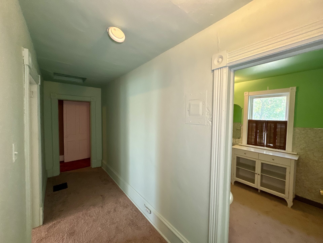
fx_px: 131
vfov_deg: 85.7
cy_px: 122
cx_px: 162
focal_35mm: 14
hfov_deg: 102.1
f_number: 2.2
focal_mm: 2.22
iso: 500
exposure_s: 1/60
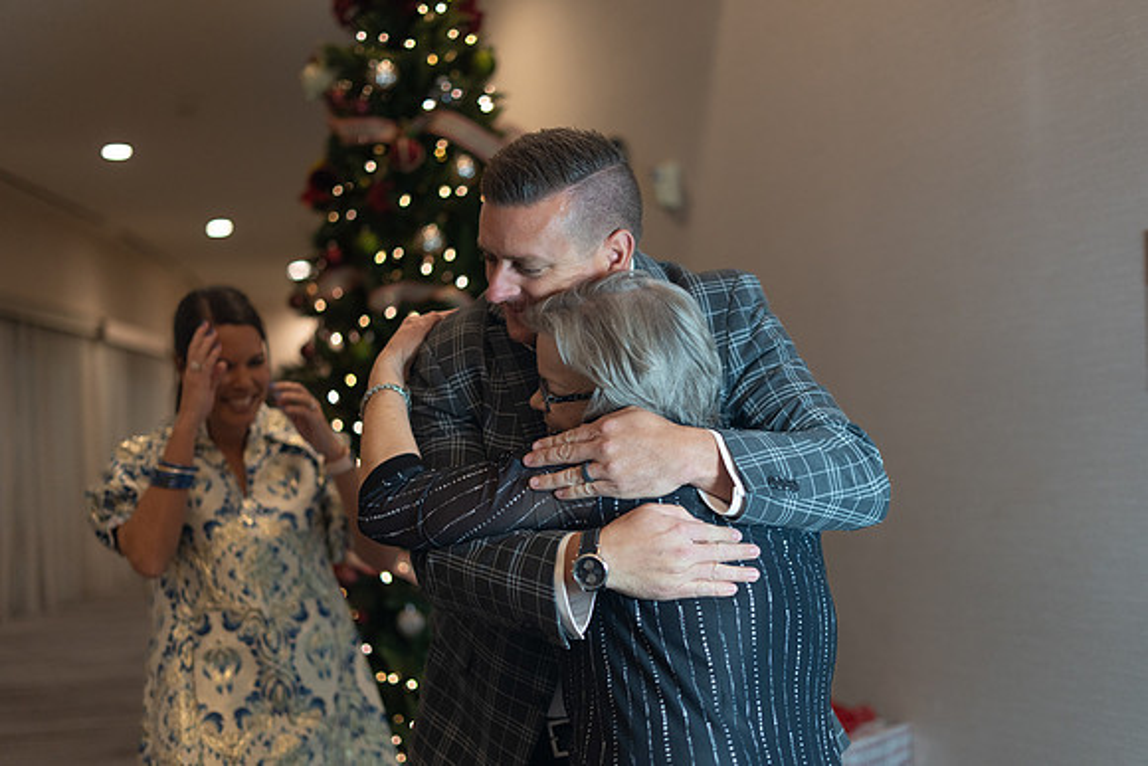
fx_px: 1595
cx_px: 574
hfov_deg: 39.6
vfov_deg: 27.0
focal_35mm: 50
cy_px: 383
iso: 640
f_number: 1.8
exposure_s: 1/320
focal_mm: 50
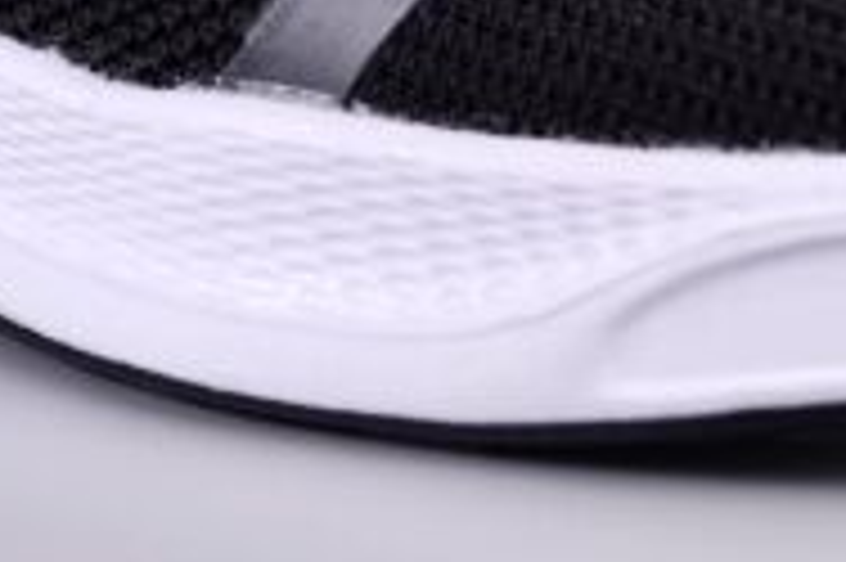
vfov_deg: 6.6
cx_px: 234
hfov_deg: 10.1
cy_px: -321
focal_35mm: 204
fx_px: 4790
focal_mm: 32
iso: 100
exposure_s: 1/80
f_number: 4.8
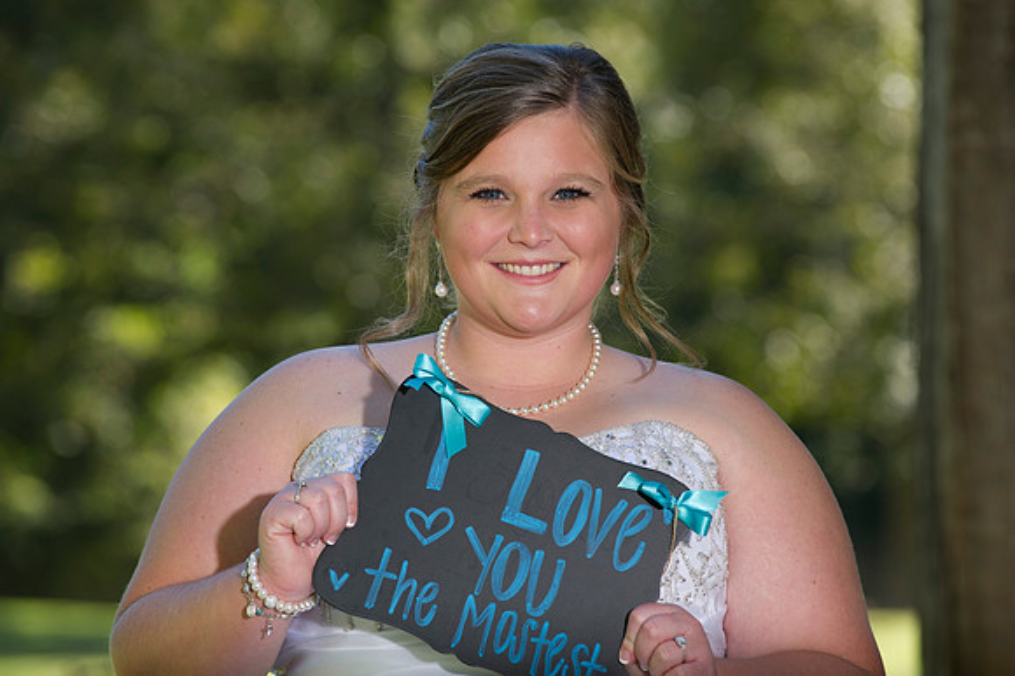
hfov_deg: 10.3
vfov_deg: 6.9
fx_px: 5635
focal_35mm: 200
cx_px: 508
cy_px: 338
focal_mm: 200
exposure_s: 1/250
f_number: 5.6
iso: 400
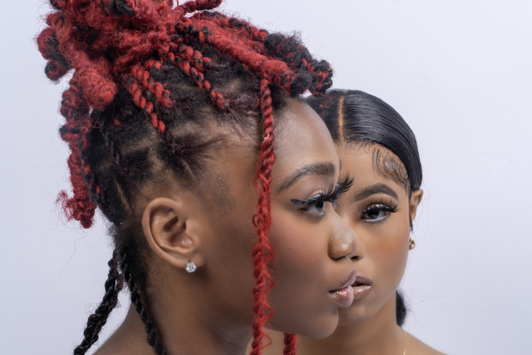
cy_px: 219
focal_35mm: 106
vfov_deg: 12.9
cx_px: 294
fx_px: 1566
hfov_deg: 19.3
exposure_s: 1/125
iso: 100
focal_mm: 85
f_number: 11
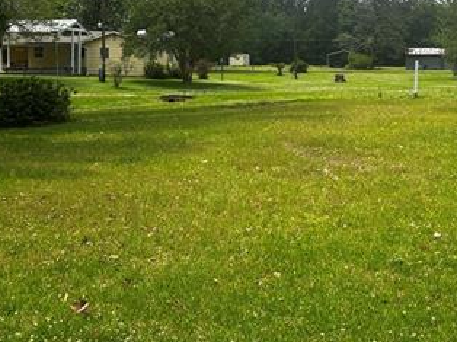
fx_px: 699
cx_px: 262
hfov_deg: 36.1
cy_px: 87
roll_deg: +0.1
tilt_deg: -1.7
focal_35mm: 53
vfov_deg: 27.1
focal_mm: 5.7
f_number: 1.5
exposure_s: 1/4444
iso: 50
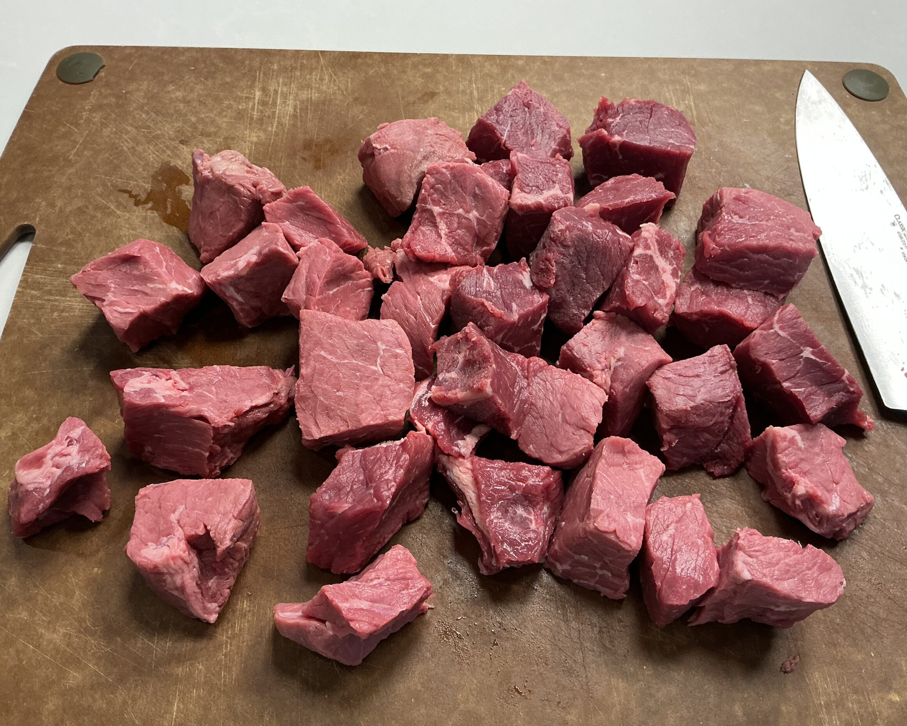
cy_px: 360
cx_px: 452
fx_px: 805
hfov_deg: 58.8
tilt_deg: -57.8
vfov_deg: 48.5
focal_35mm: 30
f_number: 1.8
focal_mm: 3
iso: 100
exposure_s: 1/60
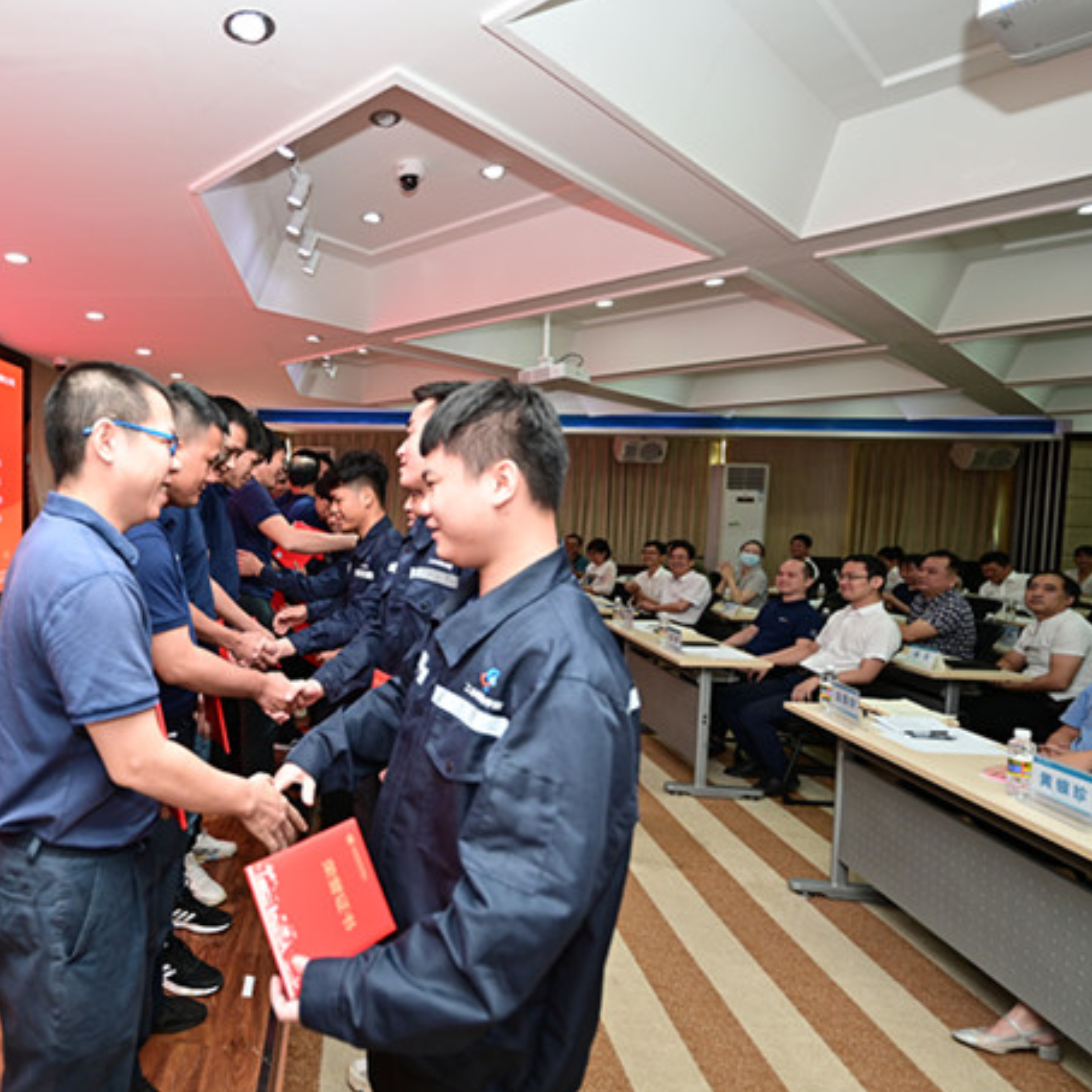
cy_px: 547
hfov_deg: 67.7
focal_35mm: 21
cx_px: 277
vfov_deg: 72.1
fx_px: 749
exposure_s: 1/160
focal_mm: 16
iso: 400
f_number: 2.8
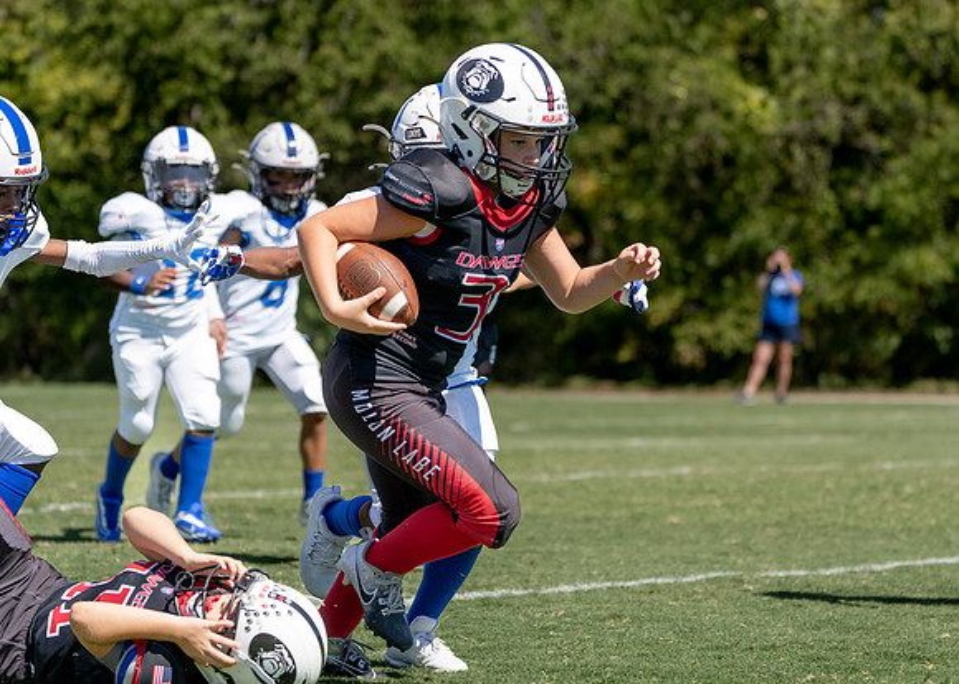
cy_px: 342
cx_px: 519
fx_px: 5285
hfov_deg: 10.4
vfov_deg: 7.4
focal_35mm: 194
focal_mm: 166
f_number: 5.6
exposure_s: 1/2000
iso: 320
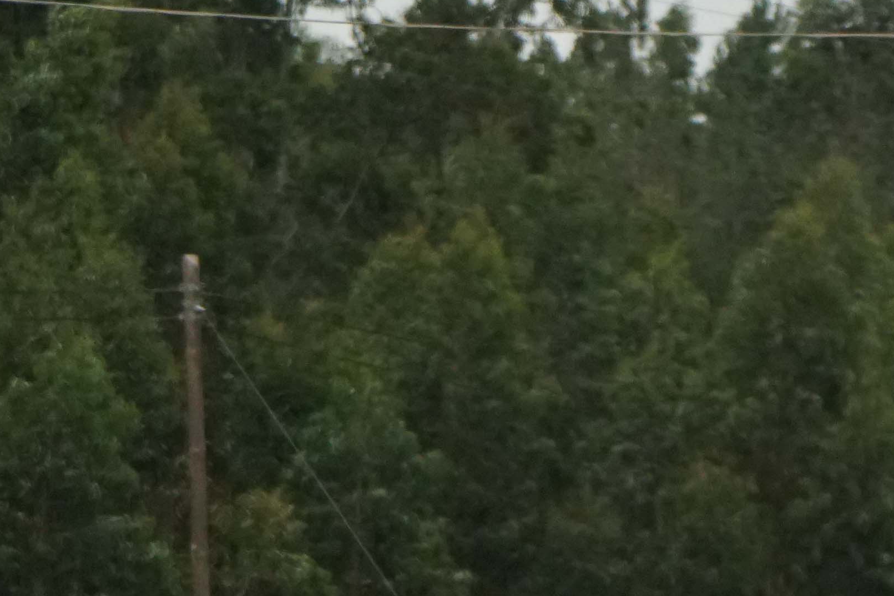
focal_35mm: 391
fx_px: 9709
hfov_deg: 5.2
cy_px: 810
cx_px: 1153
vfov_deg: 3.5
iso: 2000
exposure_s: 1/2000
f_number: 4
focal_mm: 70
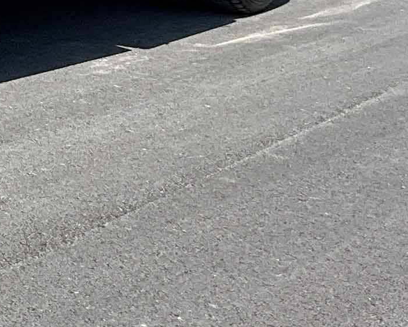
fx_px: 1956
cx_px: -332
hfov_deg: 11.1
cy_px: -128
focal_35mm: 162
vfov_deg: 9.3
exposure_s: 1/1311
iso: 25
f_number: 1.8
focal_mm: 3
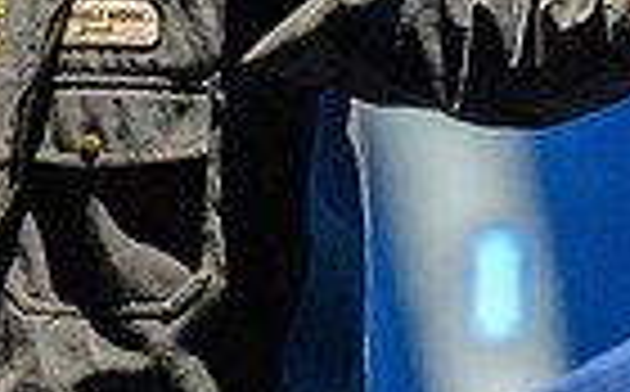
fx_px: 17485
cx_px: 75
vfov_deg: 1.3
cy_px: -298
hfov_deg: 2.1
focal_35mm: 1020
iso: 3200
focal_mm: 200
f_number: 3.5
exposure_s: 1/1000
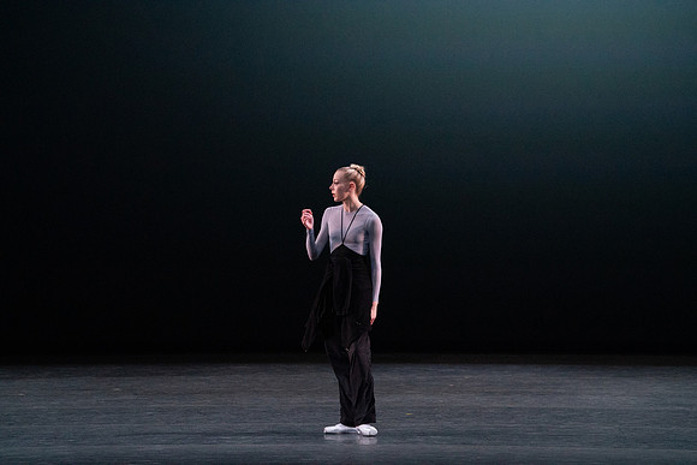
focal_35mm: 200
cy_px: 232
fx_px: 3873
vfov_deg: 6.9
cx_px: 348
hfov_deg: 10.3
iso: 12800
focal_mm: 200
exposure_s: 1/500
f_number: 8
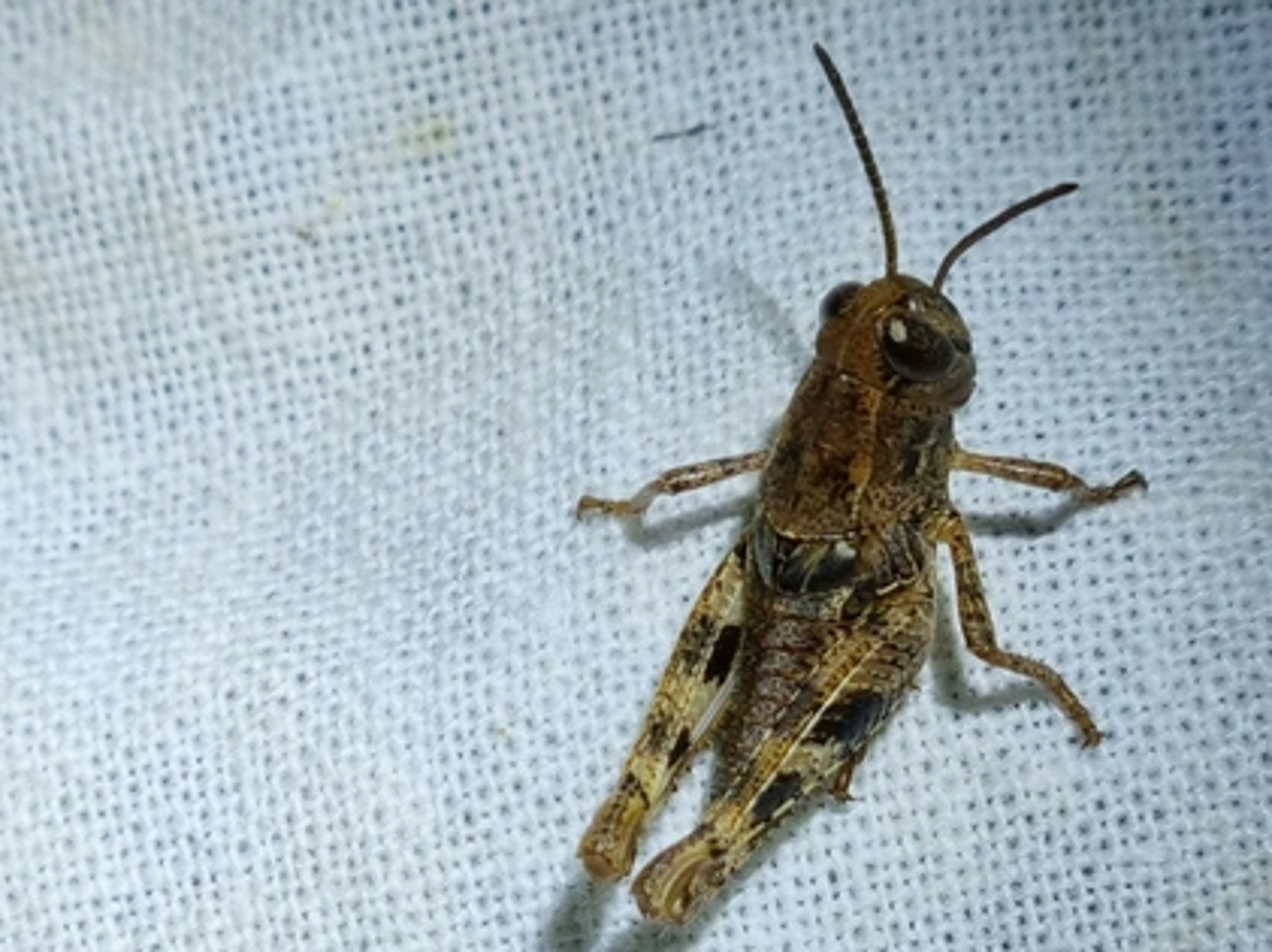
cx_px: 776
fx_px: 1505
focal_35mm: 41
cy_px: 642
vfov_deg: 34.7
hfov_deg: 45.5
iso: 25
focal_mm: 5.9
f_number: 2
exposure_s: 1/345
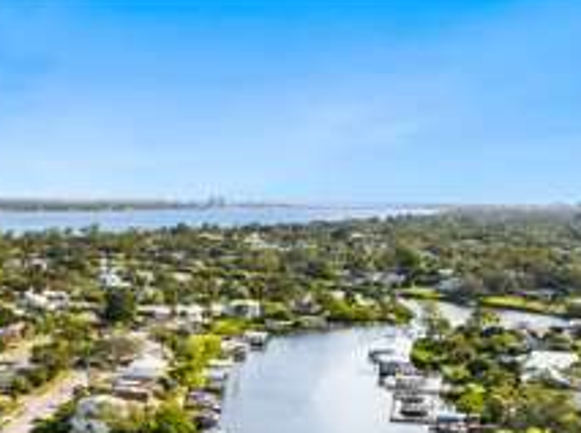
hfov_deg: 32.8
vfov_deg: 25.1
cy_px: 474
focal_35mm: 54
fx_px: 905
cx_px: 3
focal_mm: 12.29
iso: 150
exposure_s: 1/2000
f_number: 2.8
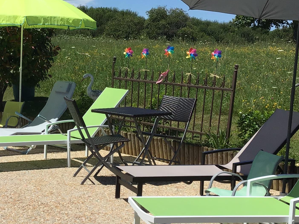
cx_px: 102
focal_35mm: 72
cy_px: 111
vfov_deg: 20.4
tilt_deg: -6.8
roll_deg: -1.9
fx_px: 622
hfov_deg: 26.9
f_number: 2.4
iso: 25
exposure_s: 1/2037
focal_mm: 3.3
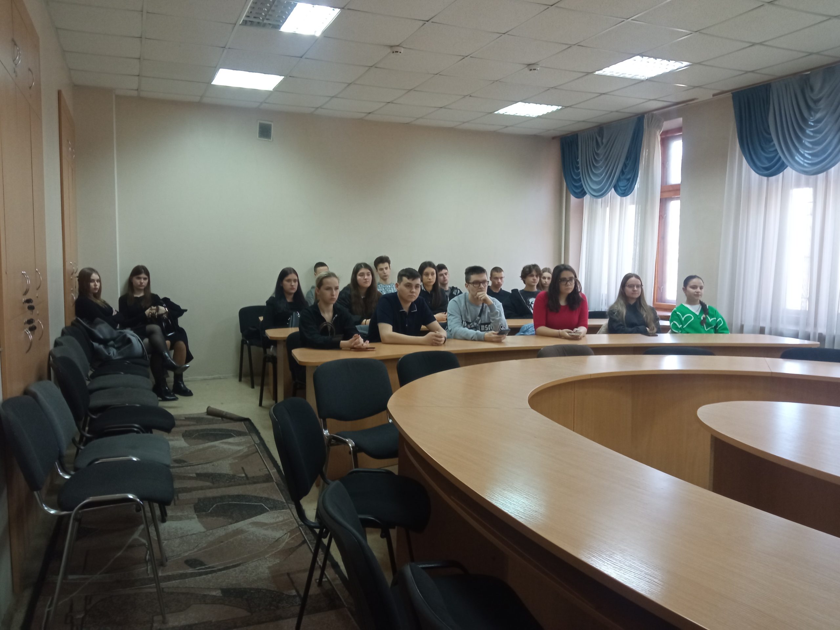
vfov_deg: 51.4
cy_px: 315
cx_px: 420
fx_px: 655
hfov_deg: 65.3
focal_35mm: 27
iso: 437
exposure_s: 1/33.3
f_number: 2.2
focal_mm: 3.79
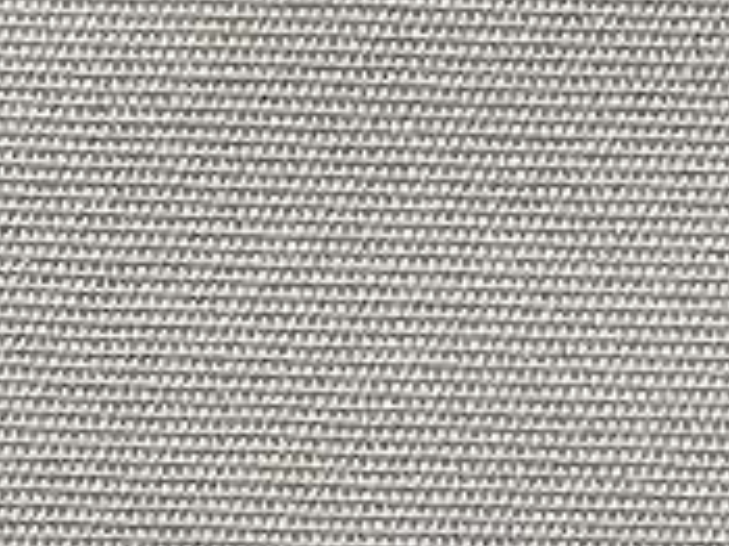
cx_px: -242
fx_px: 3746
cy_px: 1125
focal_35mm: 178
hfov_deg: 10.8
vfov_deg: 7.9
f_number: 1.6
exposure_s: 1/60
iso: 160
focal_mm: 4.2
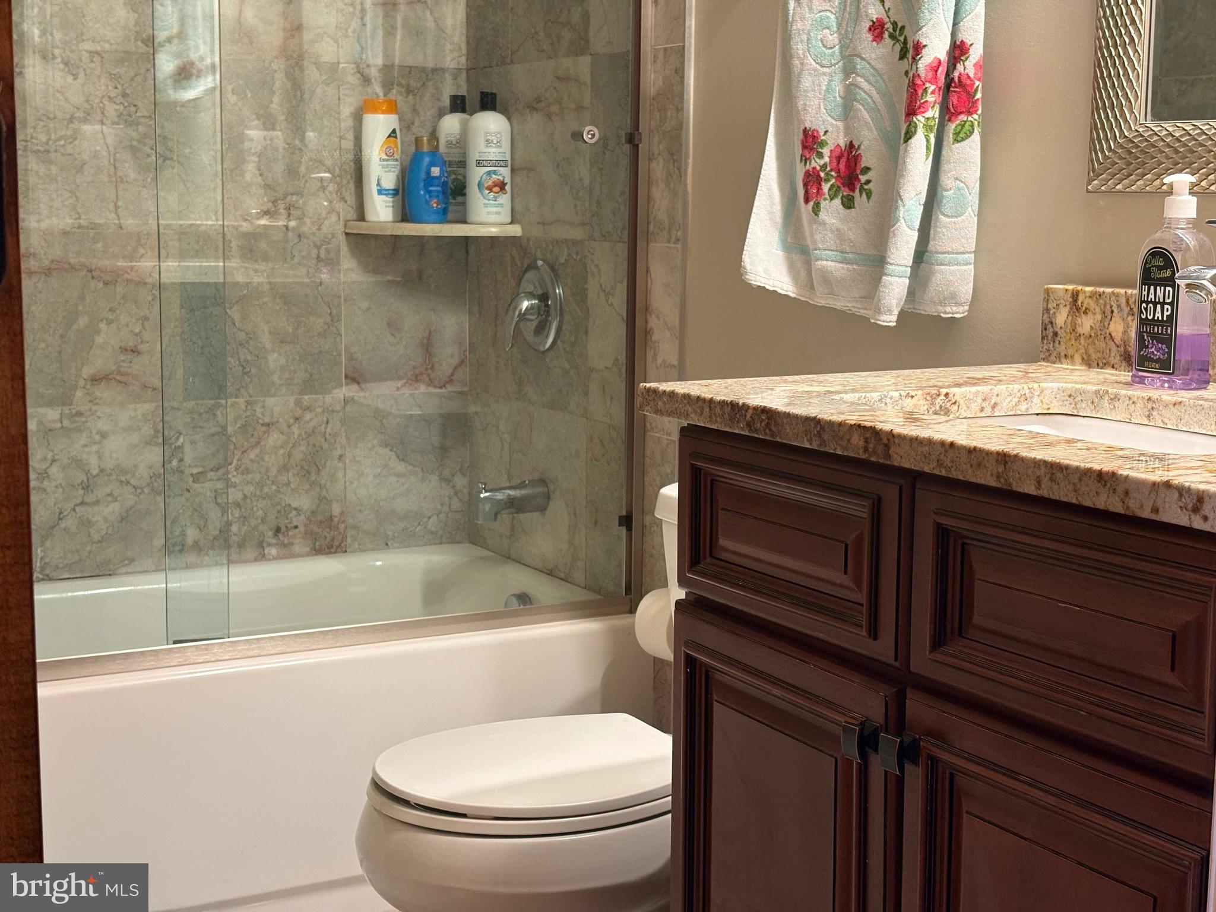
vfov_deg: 28.0
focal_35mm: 52
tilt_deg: -8.1
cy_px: 456
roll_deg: -0.2
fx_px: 1827
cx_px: 608
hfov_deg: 36.8
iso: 125
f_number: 1.6
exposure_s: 1/40
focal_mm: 5.96
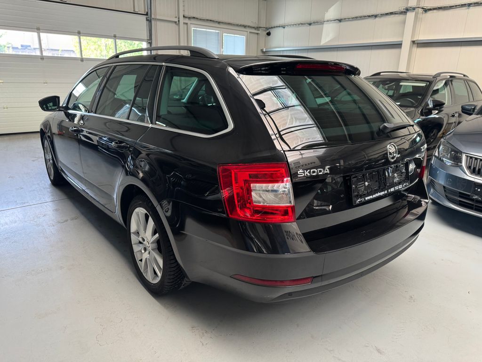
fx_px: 334
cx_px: 241
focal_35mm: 24
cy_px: 181
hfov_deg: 71.6
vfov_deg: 56.8
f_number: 1.78
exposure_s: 1/82
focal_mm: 6.76
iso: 200
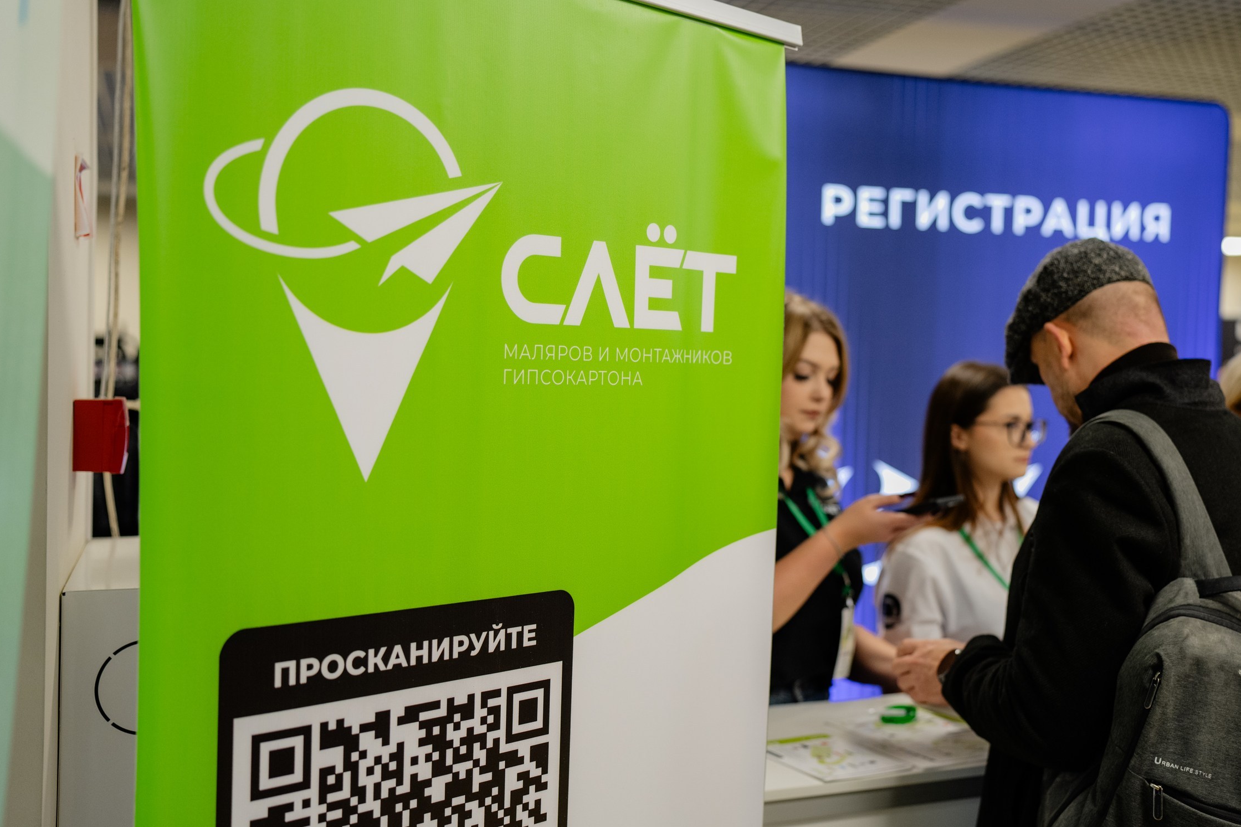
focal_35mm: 40
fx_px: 1379
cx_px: 706
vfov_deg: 33.4
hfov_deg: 48.3
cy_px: 402
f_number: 2
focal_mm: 35
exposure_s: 1/125
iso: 800
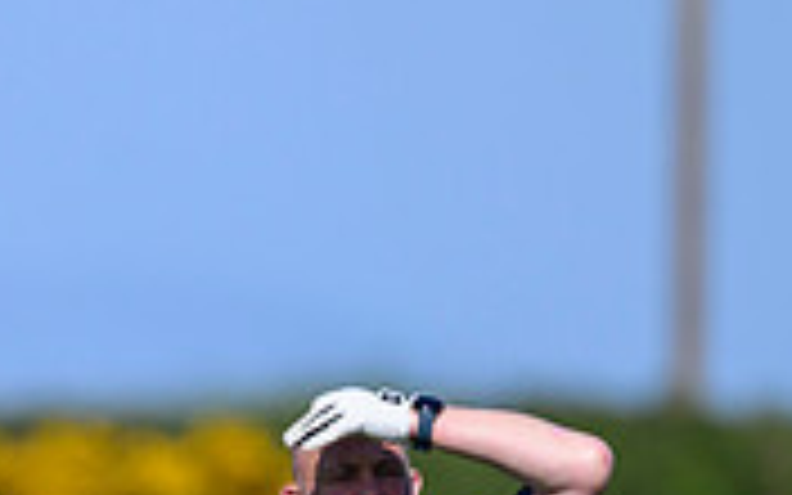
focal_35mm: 1504
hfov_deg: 1.4
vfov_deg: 0.9
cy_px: 814
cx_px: -492
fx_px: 32463
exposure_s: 1/5000
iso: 500
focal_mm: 400
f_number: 4.5
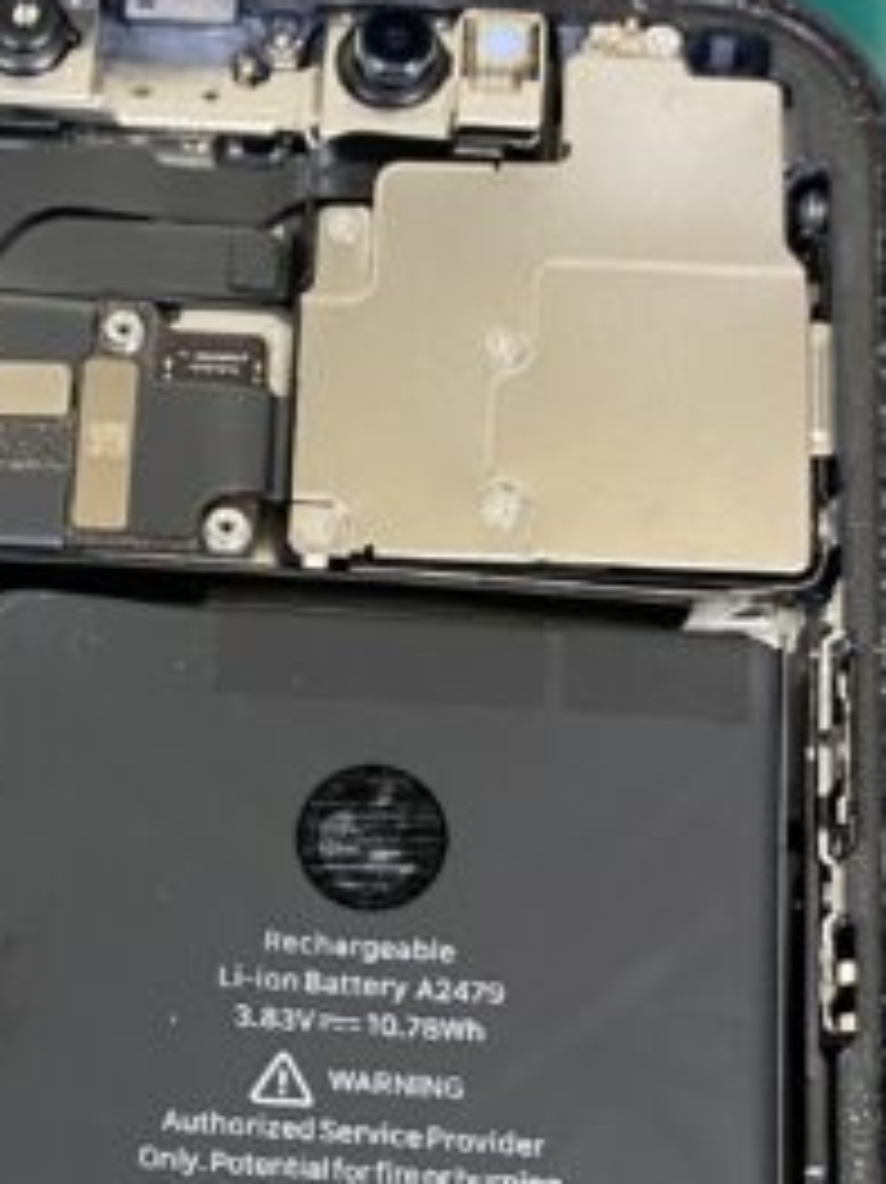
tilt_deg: -72.4
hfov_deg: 16.0
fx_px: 3040
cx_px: -169
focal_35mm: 89
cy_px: 1098
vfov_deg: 21.5
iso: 125
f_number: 1.8
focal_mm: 4.25
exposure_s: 1/50
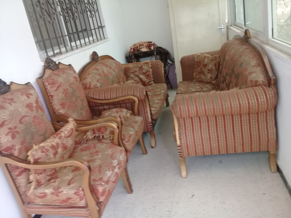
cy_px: 109
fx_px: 261
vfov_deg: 45.4
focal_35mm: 31
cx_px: 146
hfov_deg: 58.4
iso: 80
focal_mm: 3.3
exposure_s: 1/33
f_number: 2.2
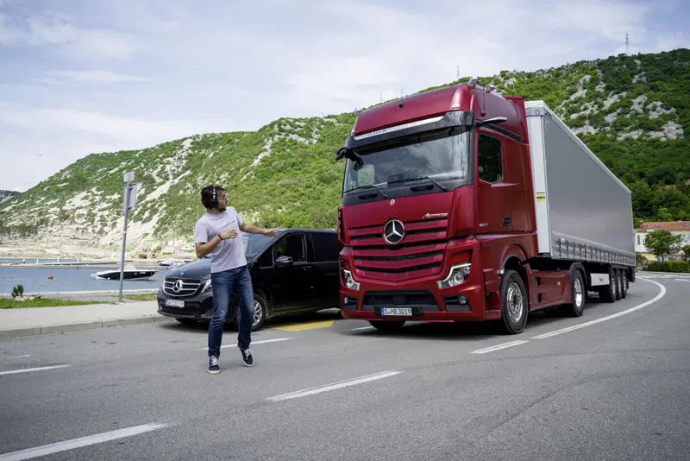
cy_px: 230
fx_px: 518
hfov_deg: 67.4
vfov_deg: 48.0
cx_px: 345
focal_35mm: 27
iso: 50
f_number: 5
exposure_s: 1/320
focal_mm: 27
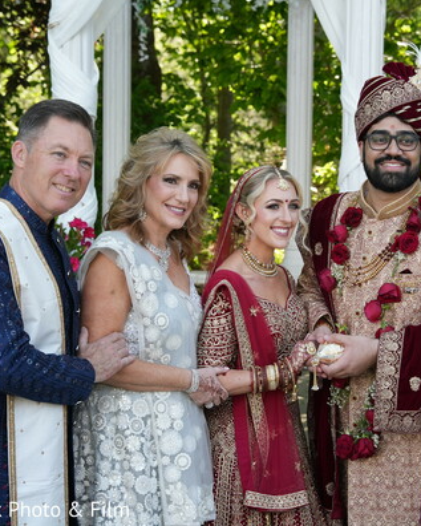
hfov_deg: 18.9
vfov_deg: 23.6
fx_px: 1261
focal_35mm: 81
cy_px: 264
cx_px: 299
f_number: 6.3
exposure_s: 1/320
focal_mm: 57
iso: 800
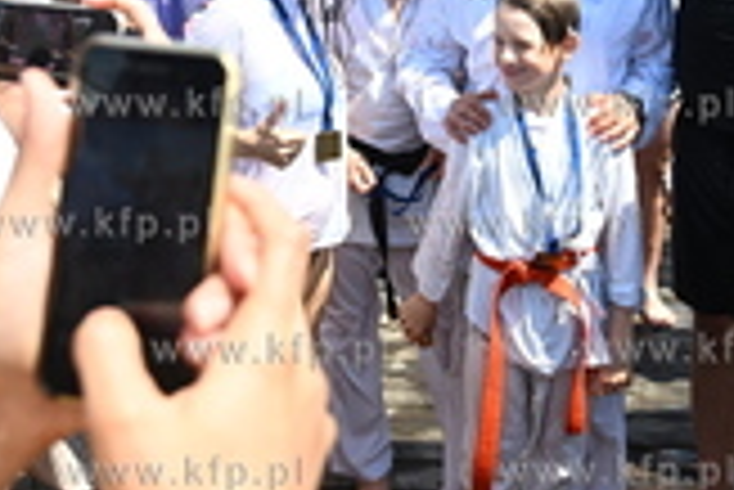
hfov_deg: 33.8
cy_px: 43
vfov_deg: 22.4
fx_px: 1204
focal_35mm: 59
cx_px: 428
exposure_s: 1/1000
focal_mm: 24
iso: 200
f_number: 4
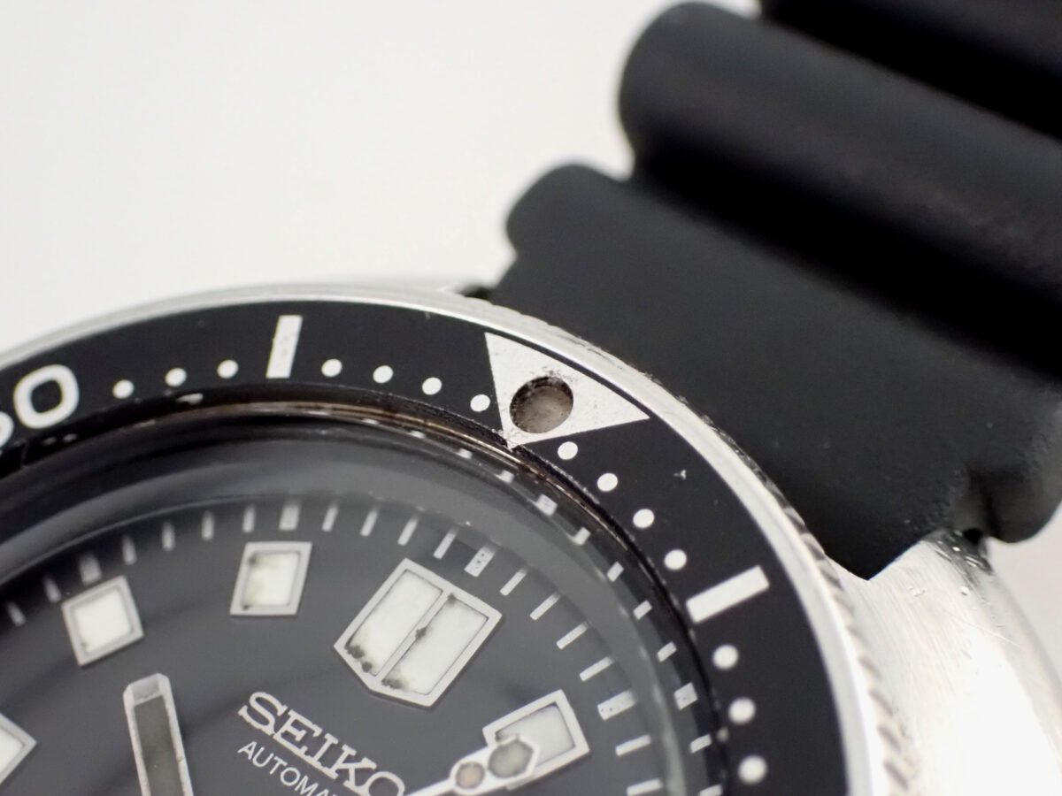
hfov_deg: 25.3
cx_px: 531
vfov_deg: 19.1
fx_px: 2362
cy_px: 398
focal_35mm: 77
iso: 1600
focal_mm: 13.65
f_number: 4.1
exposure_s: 1/60
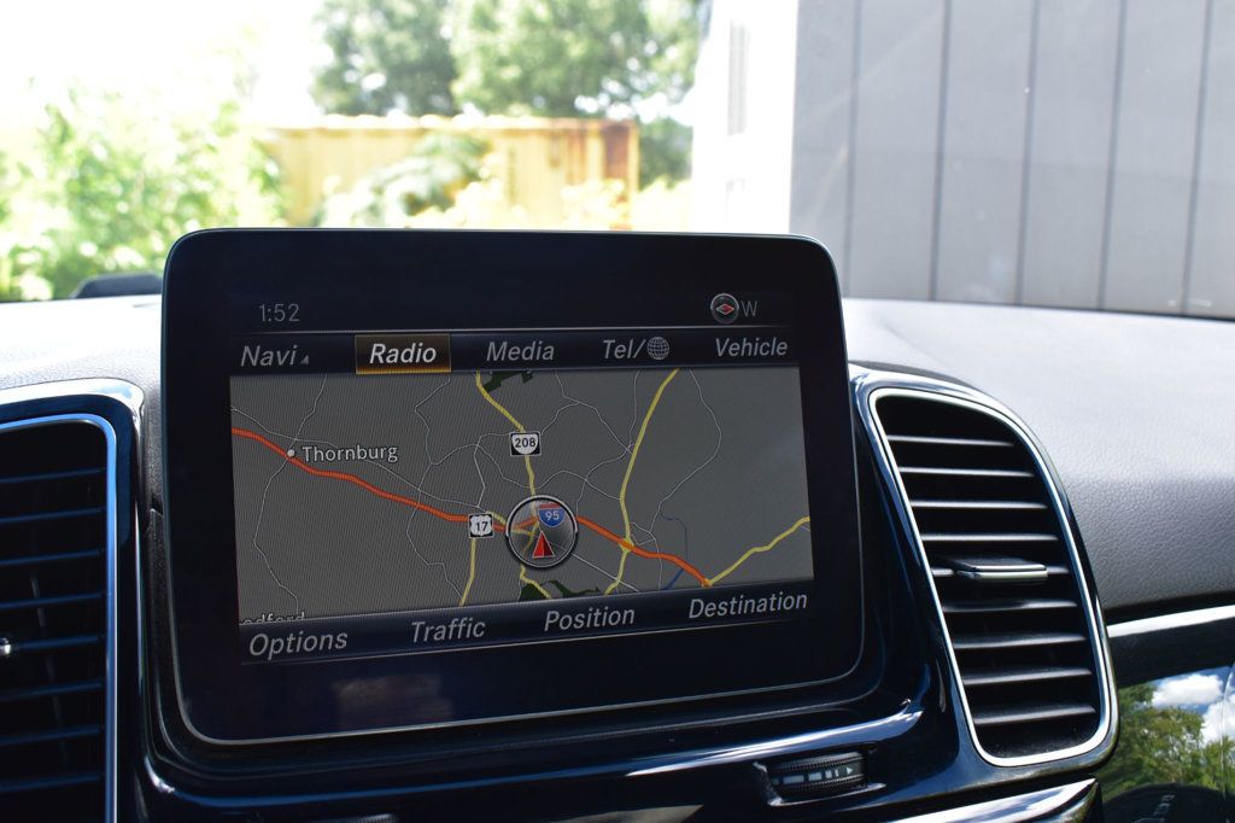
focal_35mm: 38
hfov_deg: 51.3
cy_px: 412
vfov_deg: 35.5
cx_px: 618
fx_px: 1286
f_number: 8
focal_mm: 25
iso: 400
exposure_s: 1/60
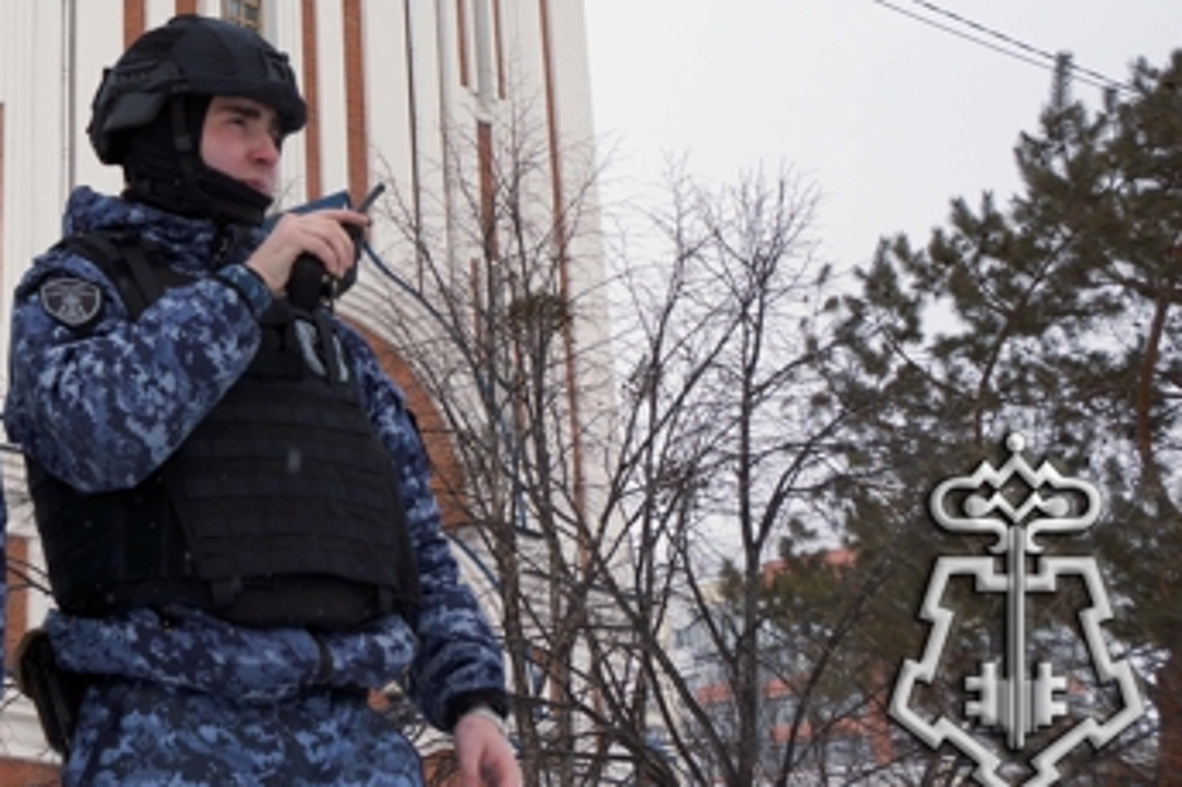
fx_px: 2789
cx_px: -55
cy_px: -21
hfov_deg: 22.8
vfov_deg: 15.7
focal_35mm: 85
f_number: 7.1
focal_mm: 26
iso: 100
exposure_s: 1/200
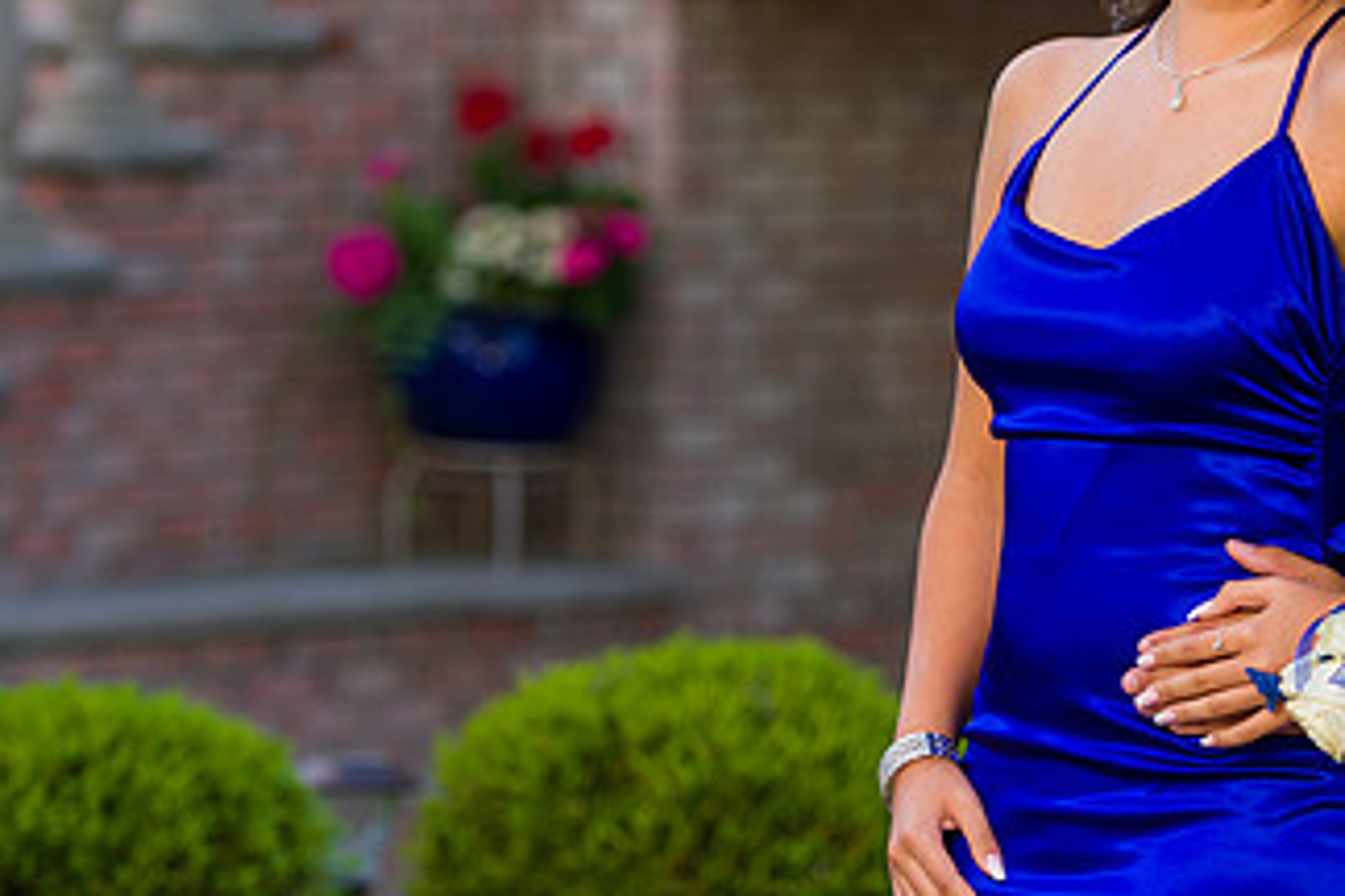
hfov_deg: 10.2
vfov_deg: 6.8
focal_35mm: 202
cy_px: 242
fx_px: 7546
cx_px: 939
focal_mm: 105
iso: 100
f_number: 3.2
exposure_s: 1/200
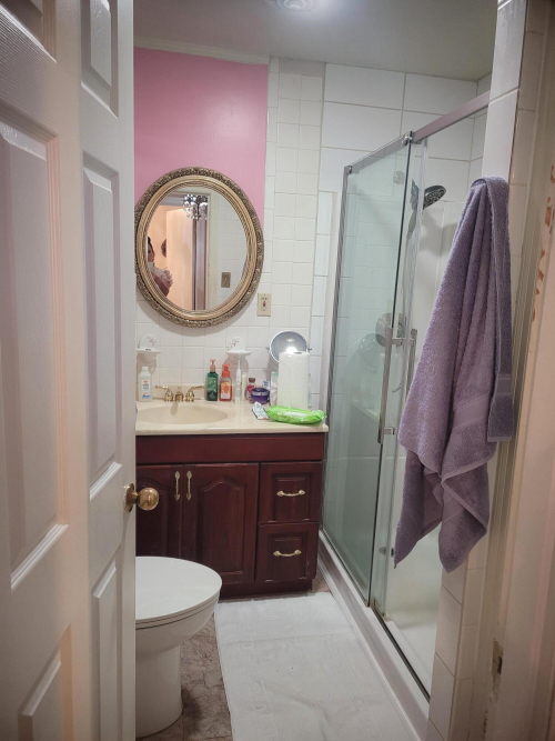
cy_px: 370
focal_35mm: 26
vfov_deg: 67.3
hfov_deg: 53.0
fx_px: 556
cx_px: 278
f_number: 1.8
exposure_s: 1/40
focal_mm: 5.4
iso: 400
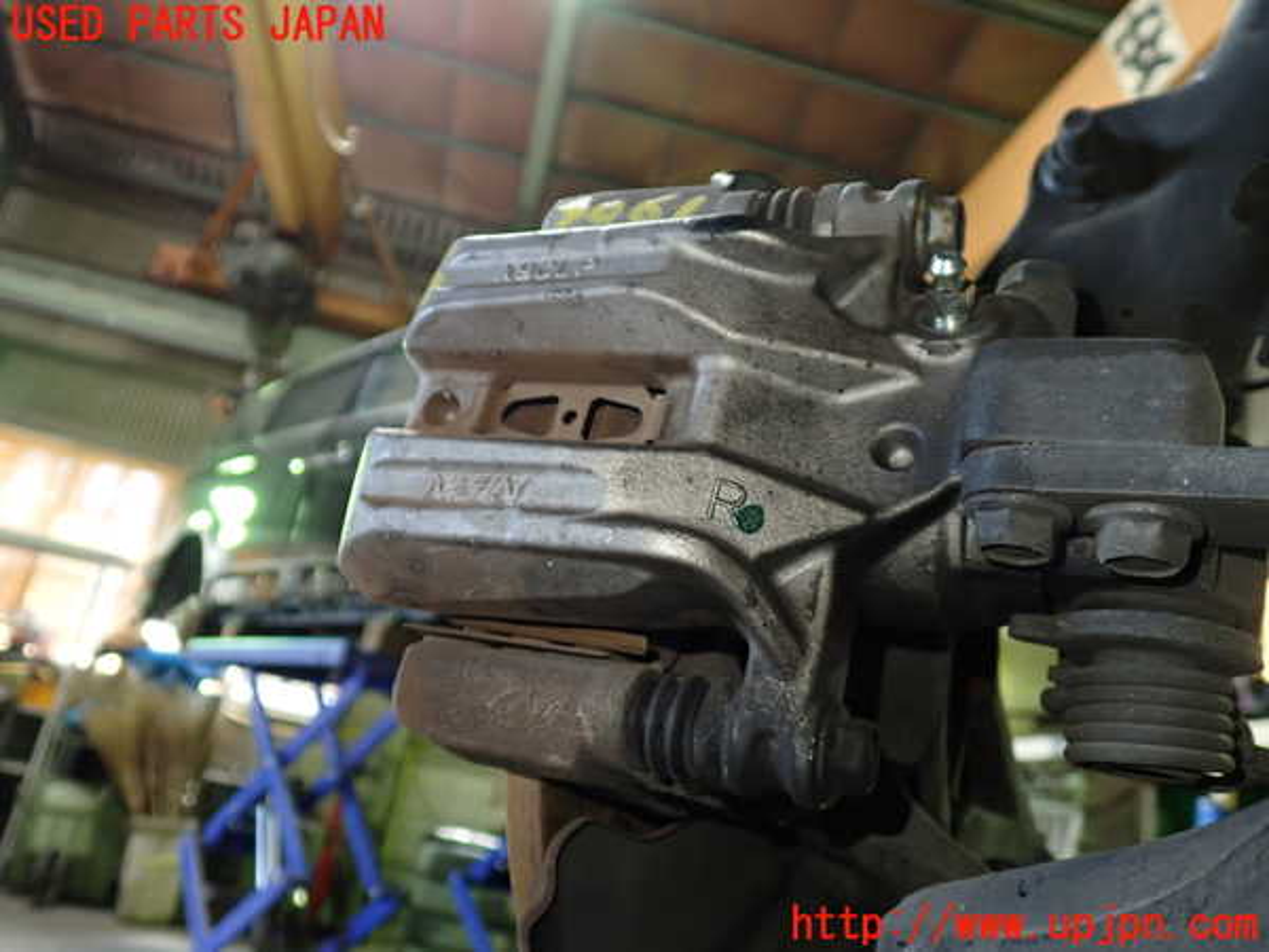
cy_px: 476
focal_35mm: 30
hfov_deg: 60.0
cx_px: 634
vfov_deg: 46.8
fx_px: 1100
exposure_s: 1/30
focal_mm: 5.4
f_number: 2.3
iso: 250
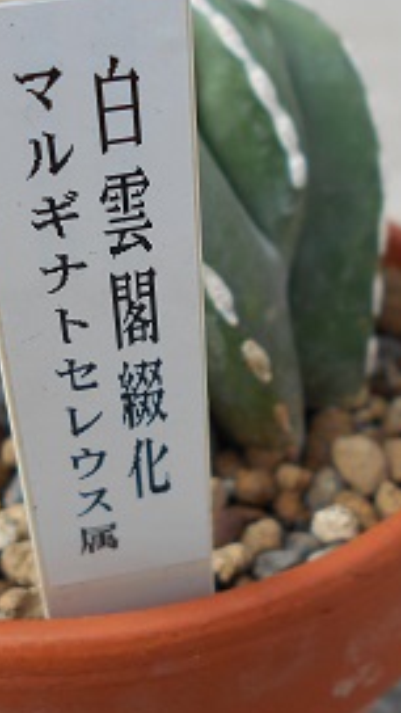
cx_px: 131
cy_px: 298
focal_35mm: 60
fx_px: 1134
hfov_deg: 20.0
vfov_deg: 34.8
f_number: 3.4
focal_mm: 5.1
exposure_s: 1/200
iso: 80
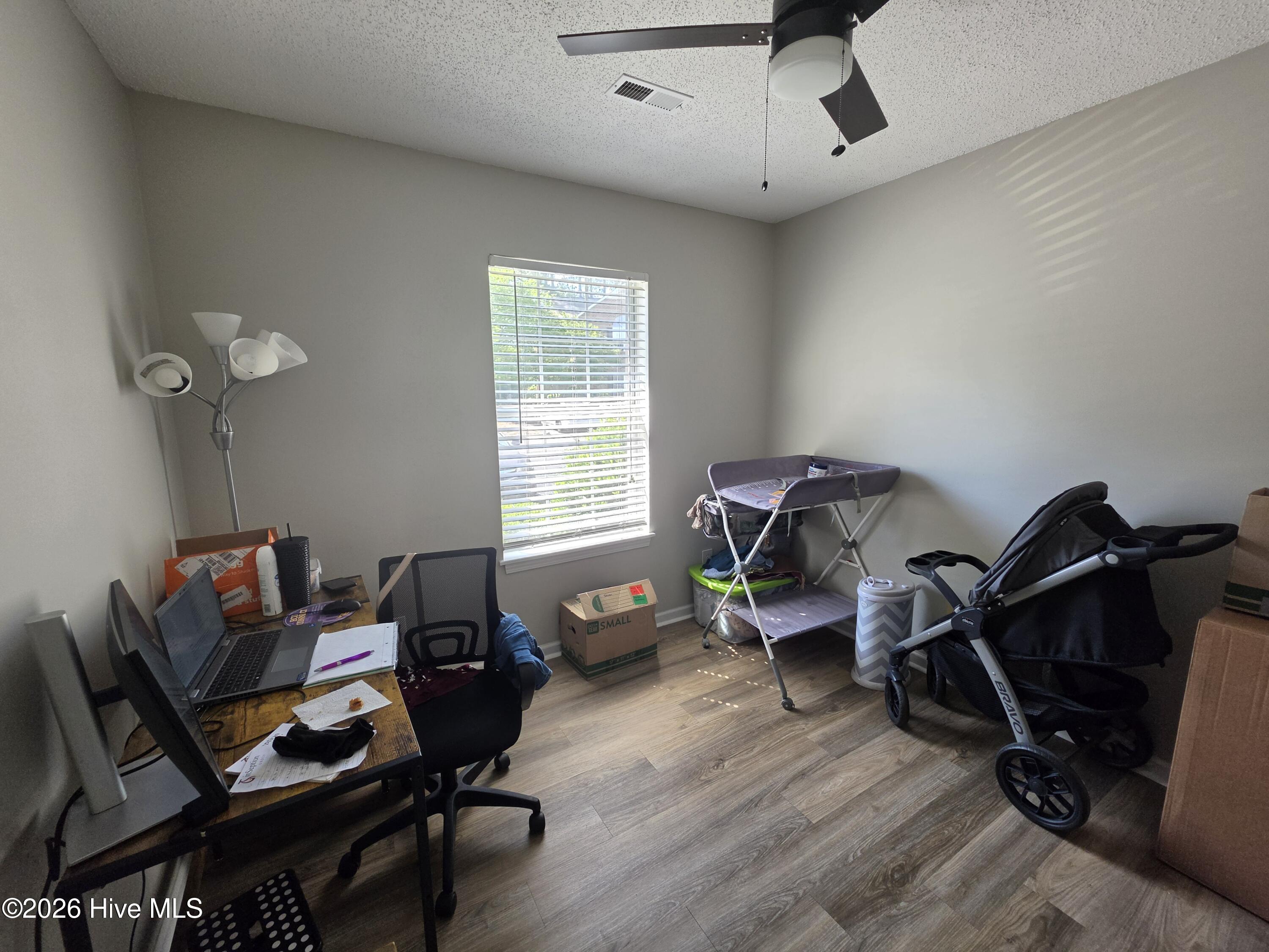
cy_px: 476
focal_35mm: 13
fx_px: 477
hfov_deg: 106.2
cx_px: 634
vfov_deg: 89.9
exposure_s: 1/120
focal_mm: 2.2
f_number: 1.9
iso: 50
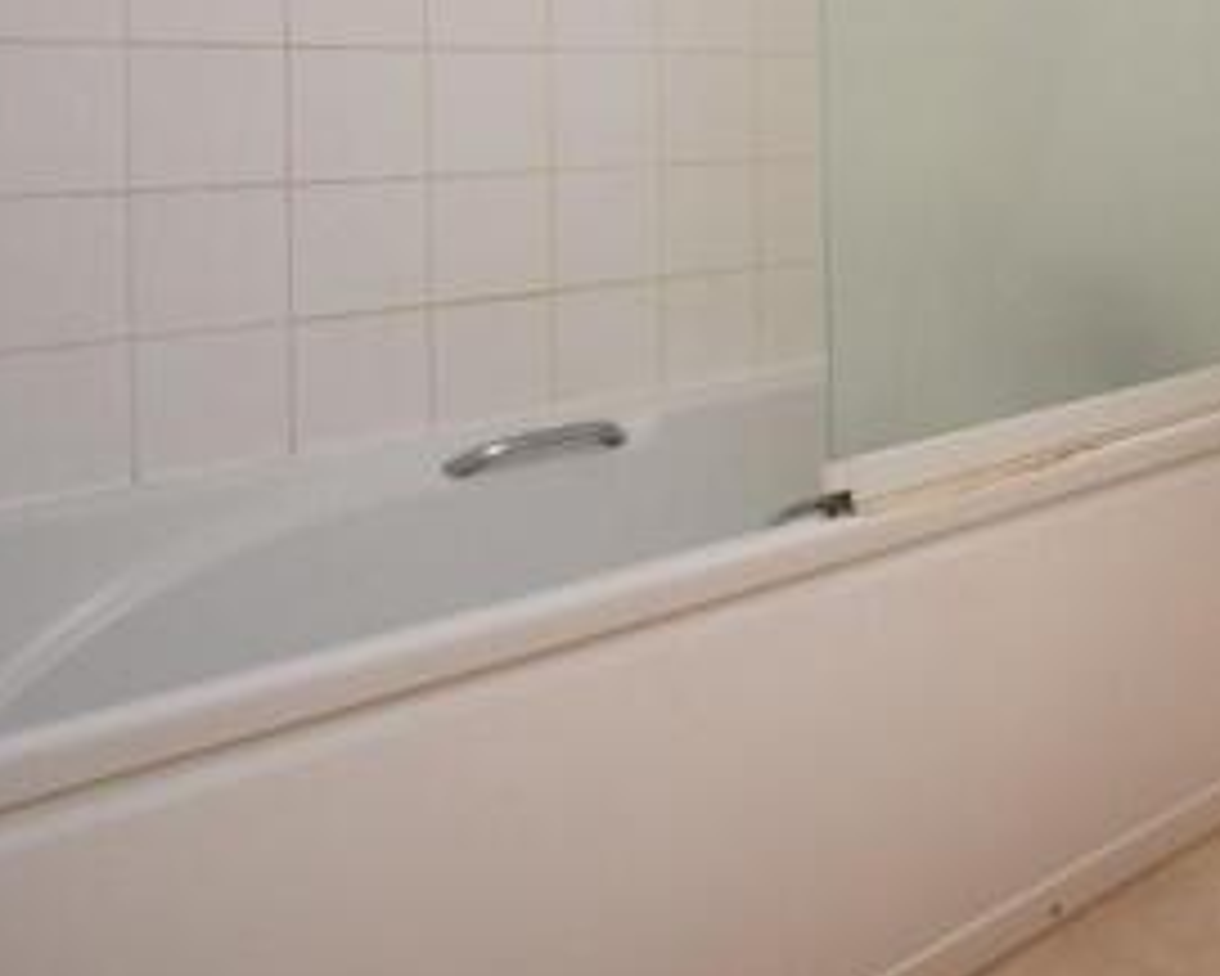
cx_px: 1351
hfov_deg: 35.6
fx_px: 1594
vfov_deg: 32.5
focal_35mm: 44
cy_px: 106
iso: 640
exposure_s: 1/60
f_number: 2.8
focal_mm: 13
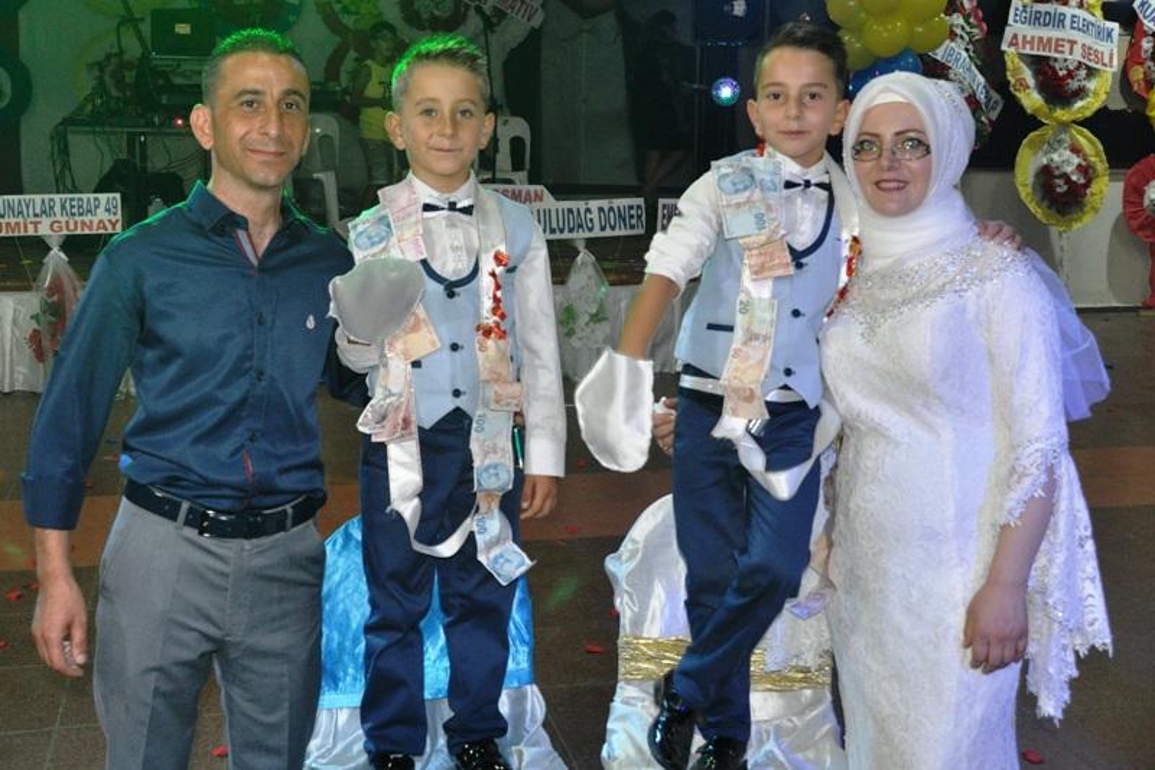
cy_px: 385
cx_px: 578
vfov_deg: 40.0
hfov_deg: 57.2
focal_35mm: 33
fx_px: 1058
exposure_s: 1/60
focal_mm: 22
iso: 800
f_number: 3.8
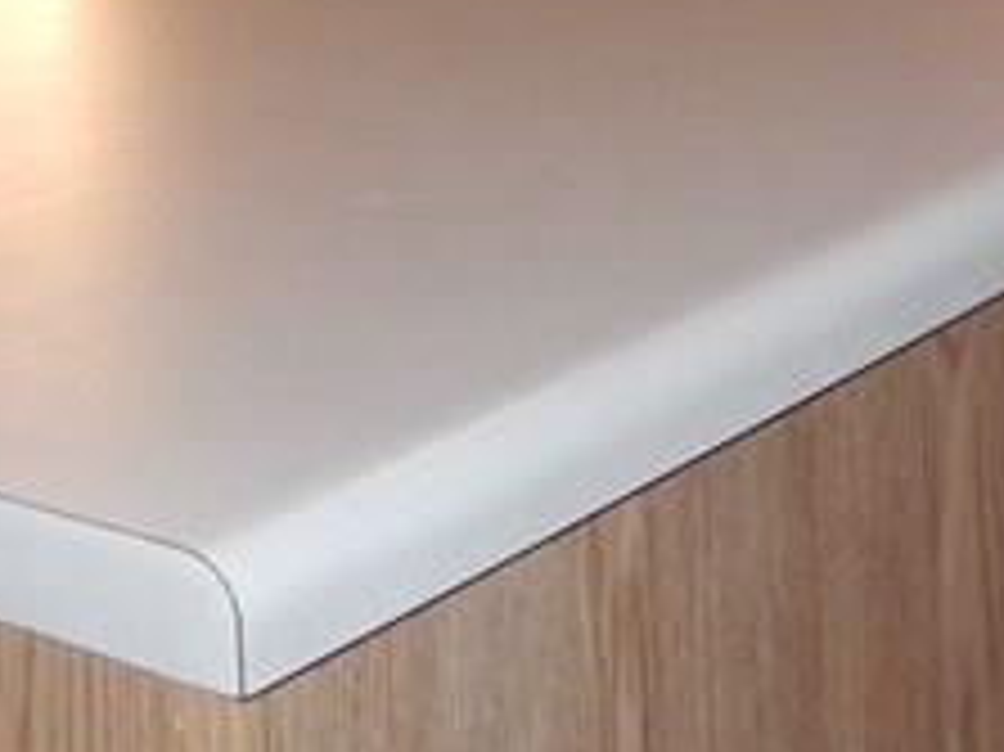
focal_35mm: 115
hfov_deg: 17.1
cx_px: 684
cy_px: -423
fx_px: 3334
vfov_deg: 12.2
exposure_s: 1/30
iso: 200
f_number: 3.4
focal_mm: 4.5
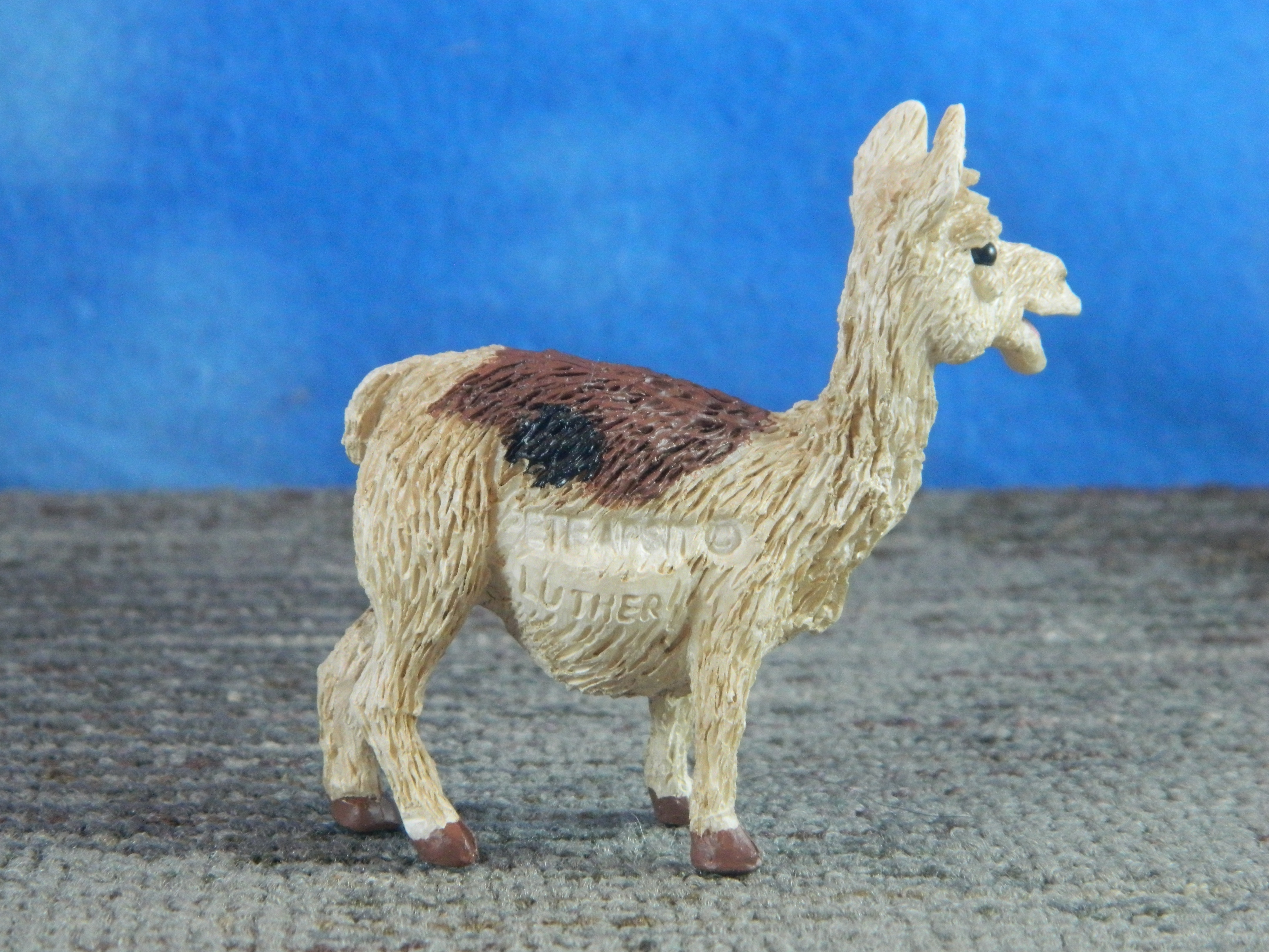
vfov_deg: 14.4
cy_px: 476
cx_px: 634
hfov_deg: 19.1
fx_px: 3776
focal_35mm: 103
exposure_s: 1/20
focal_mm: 18.6
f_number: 4.5
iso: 400
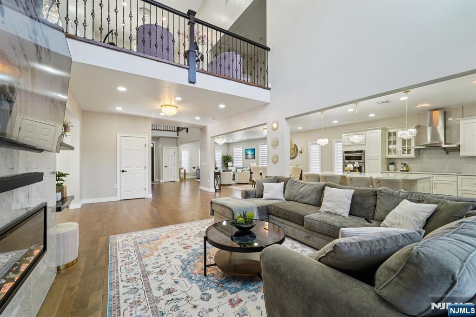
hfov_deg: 104.3
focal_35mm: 14
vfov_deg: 81.2
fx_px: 185
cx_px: 238
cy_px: 158
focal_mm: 14
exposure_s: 1/30
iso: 400
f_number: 8
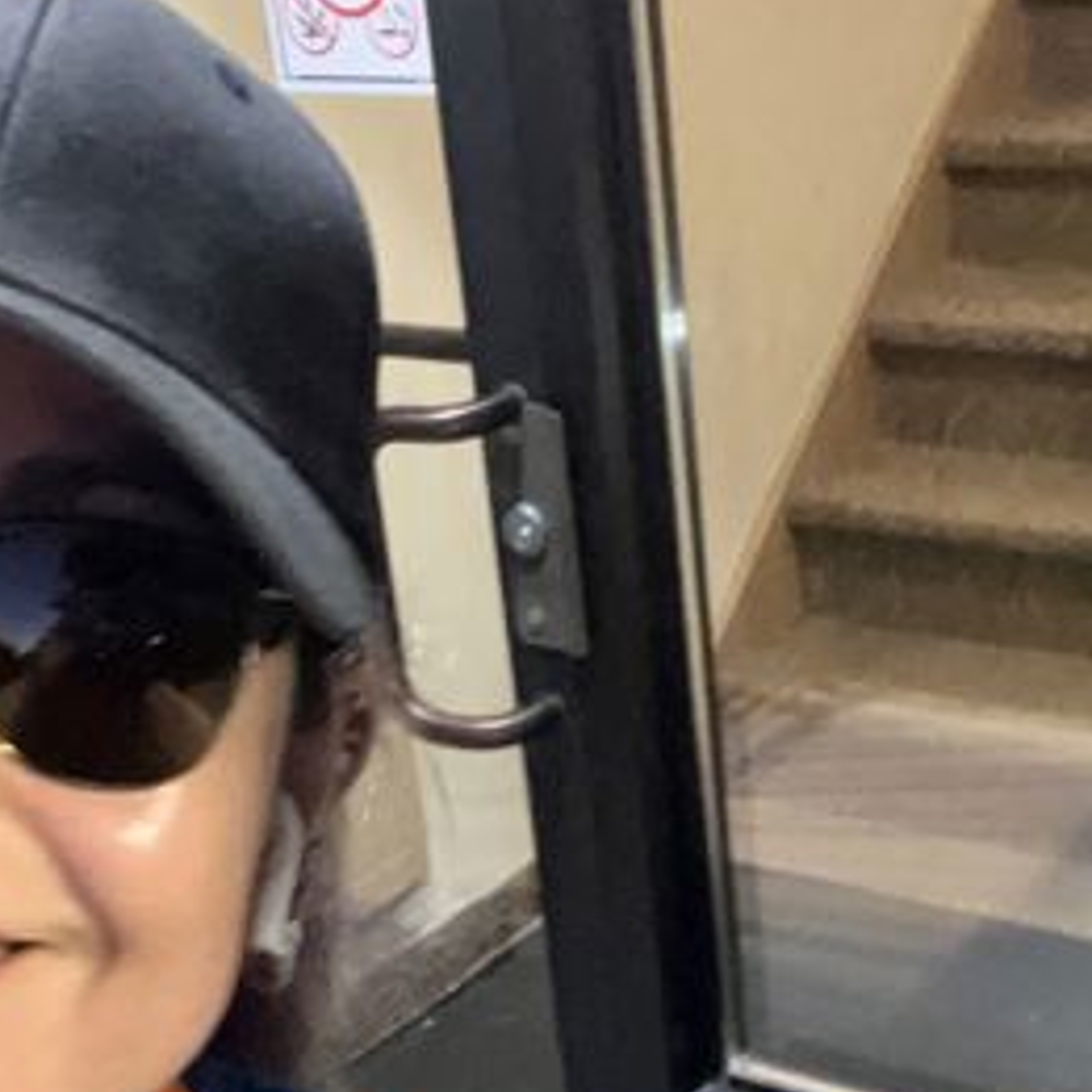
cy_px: 1084
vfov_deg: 24.3
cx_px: 473
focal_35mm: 68
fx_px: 2427
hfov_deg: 25.3
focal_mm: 2.71
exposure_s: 1/20
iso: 800
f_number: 2.2
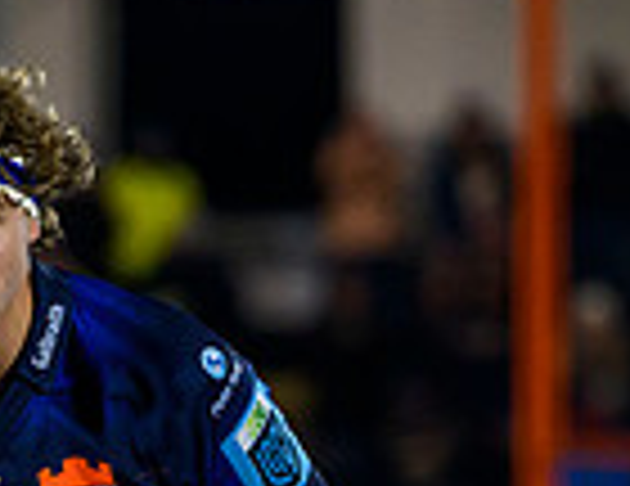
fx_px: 20246
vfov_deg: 1.4
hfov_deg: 1.8
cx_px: 2
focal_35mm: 1101
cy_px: 921
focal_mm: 200
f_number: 3.5
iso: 3200
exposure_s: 1/1000
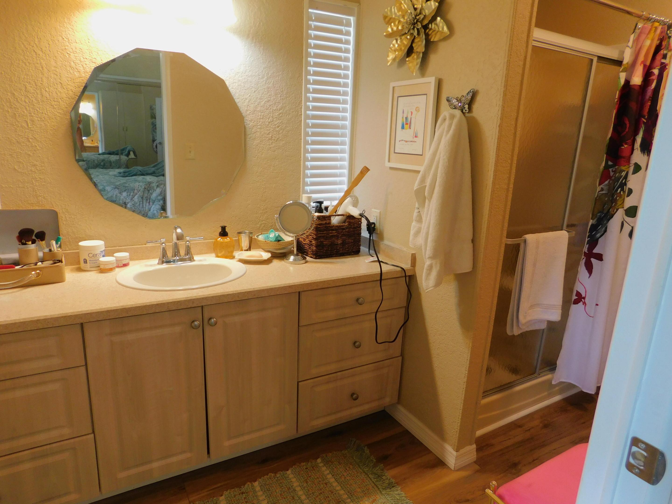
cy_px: 252
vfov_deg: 58.9
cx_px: 336
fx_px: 446
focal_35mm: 23
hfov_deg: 73.9
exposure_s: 1/30
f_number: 3
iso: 140
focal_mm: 4
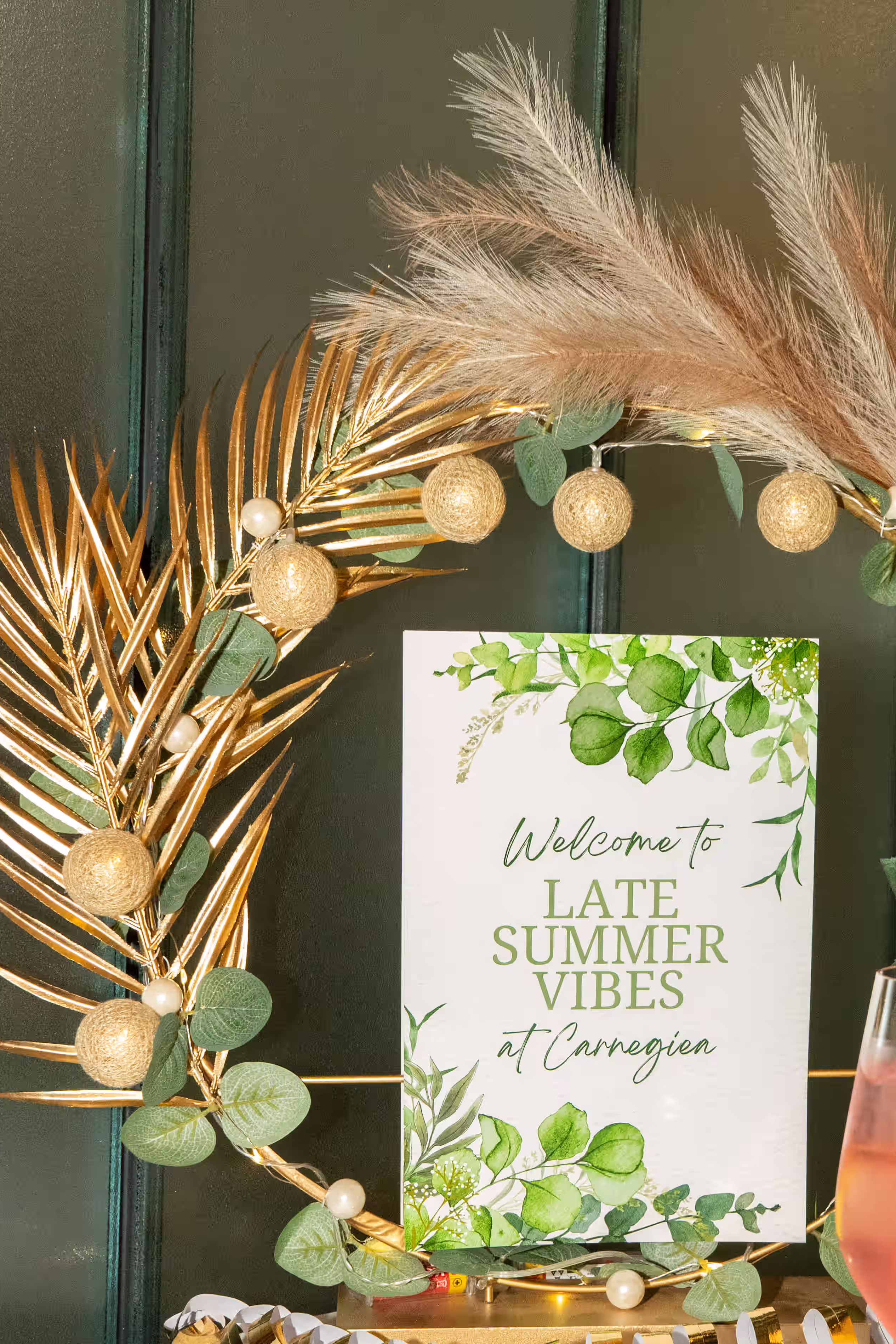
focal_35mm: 49
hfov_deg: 27.2
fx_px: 1829
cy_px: 858
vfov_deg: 40.0
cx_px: 655
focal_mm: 31
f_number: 9
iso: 8000
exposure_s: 1/125
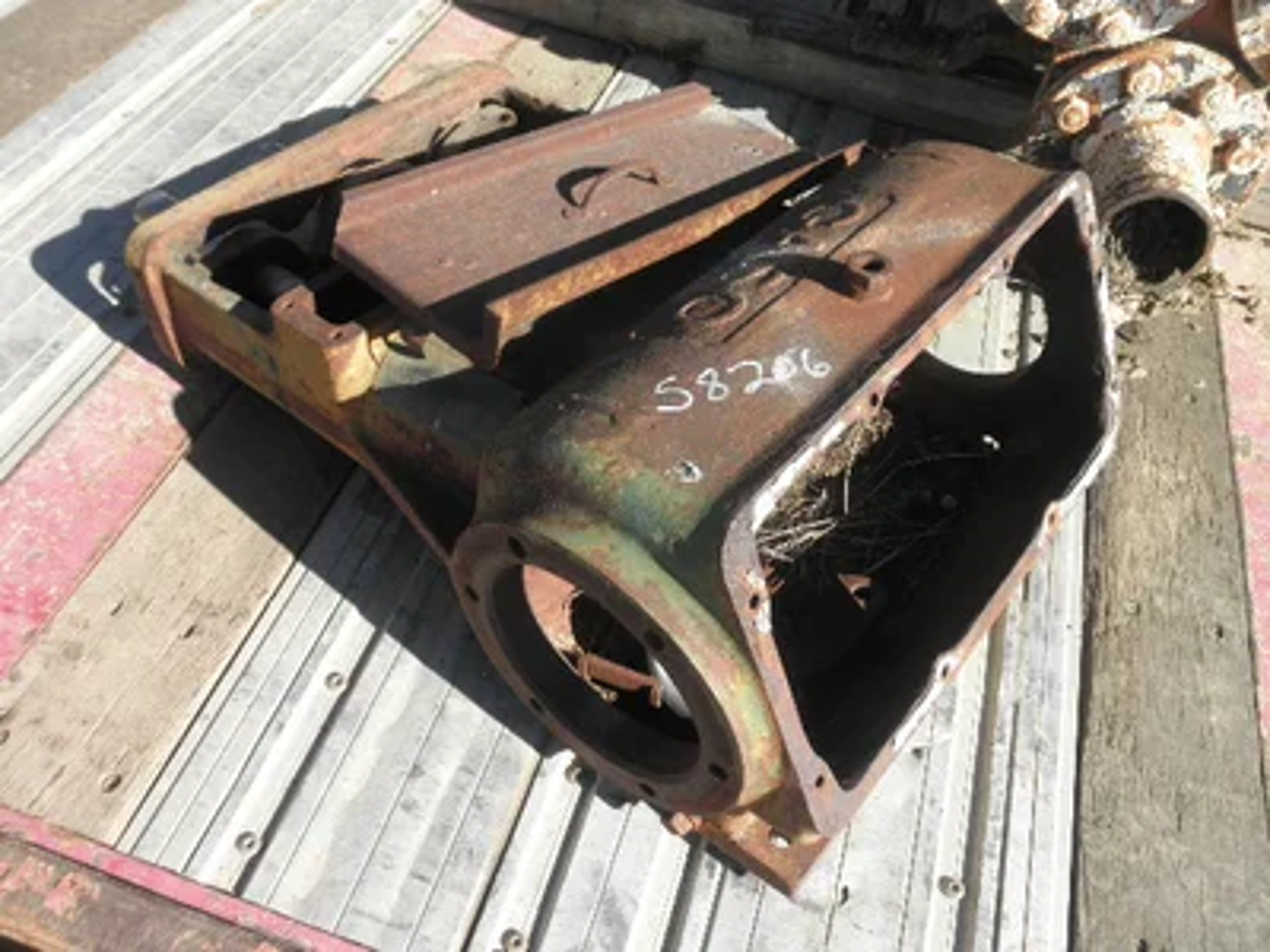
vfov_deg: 49.7
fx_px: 1027
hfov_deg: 63.4
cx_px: 635
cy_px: 476
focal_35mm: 28
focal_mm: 5
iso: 64
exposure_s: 1/500
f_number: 3
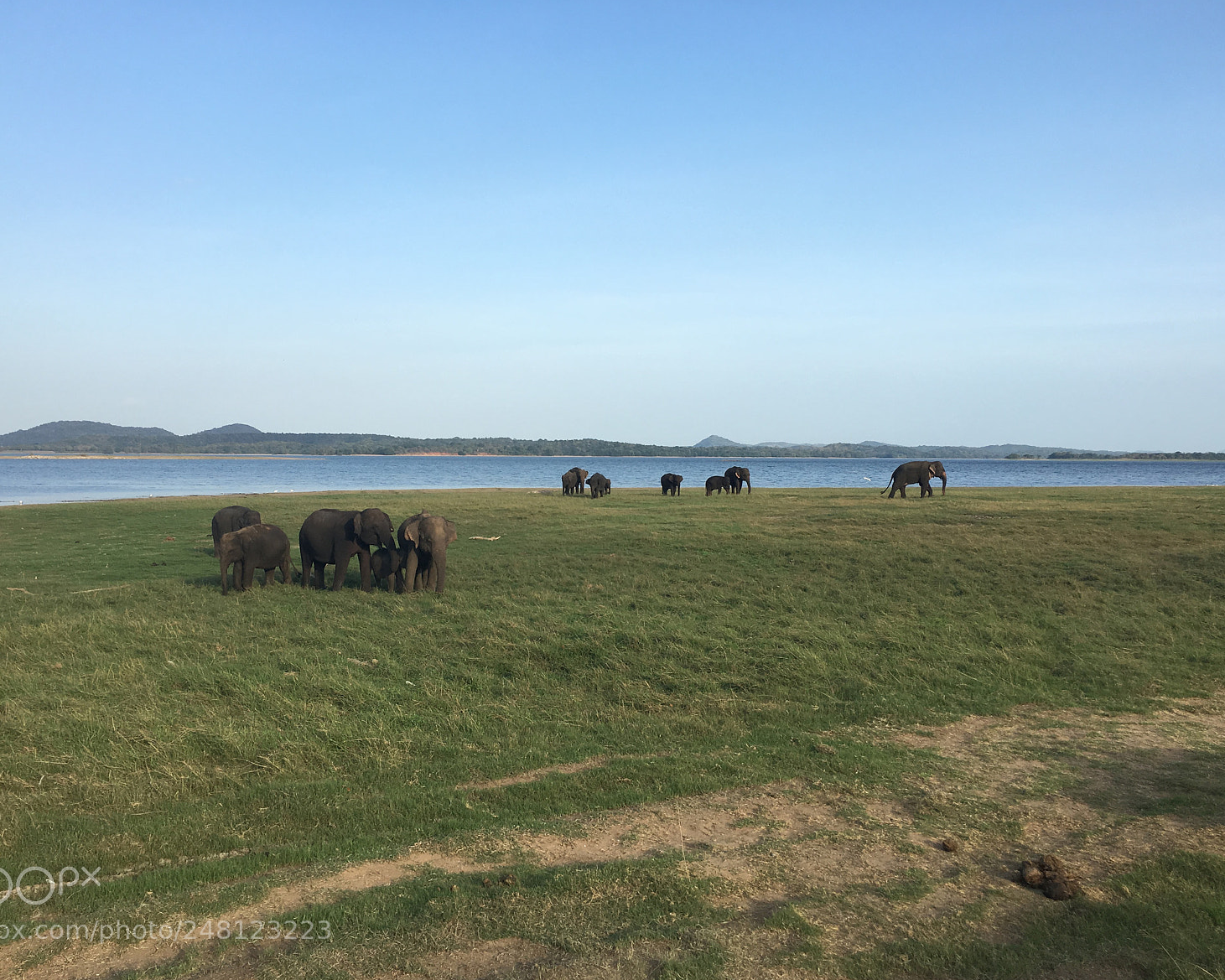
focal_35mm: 31
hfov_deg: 57.1
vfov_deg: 47.1
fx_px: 1124
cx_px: 563
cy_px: 493
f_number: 2.2
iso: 25
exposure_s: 1/718
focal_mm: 4.15
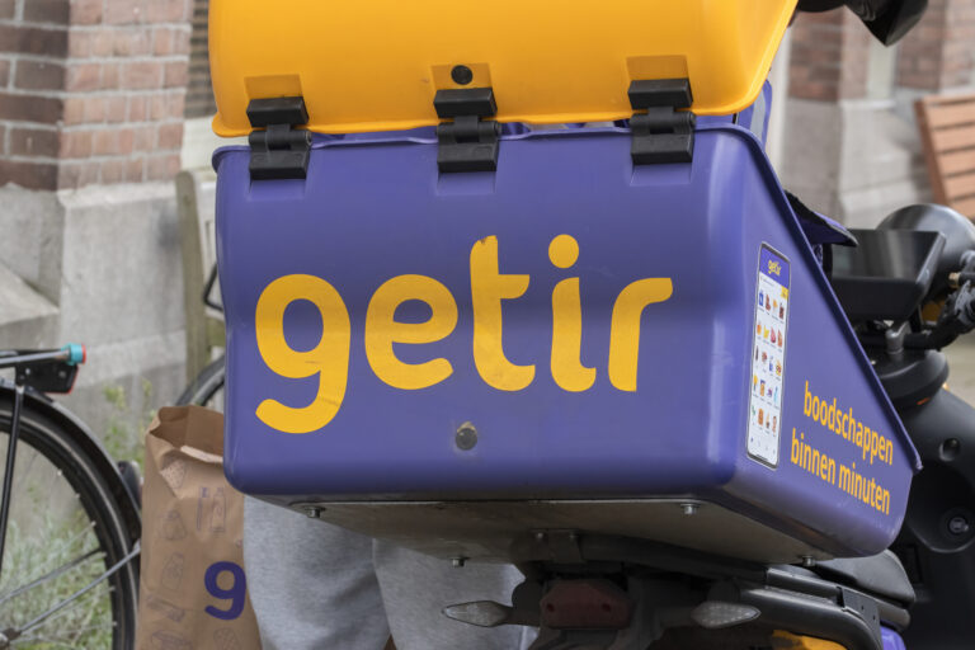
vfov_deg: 8.7
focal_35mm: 158
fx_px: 4265
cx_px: 488
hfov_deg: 13.0
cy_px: 325
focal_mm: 105
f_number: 8
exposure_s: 1/160
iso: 1800
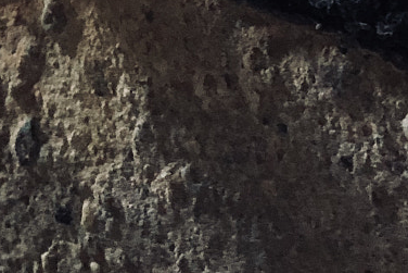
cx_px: 332
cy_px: -161
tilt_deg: -12.1
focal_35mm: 124
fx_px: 1406
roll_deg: -2.4
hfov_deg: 16.4
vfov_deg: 10.6
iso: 200
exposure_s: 1/4
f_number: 1.8
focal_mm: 3.99
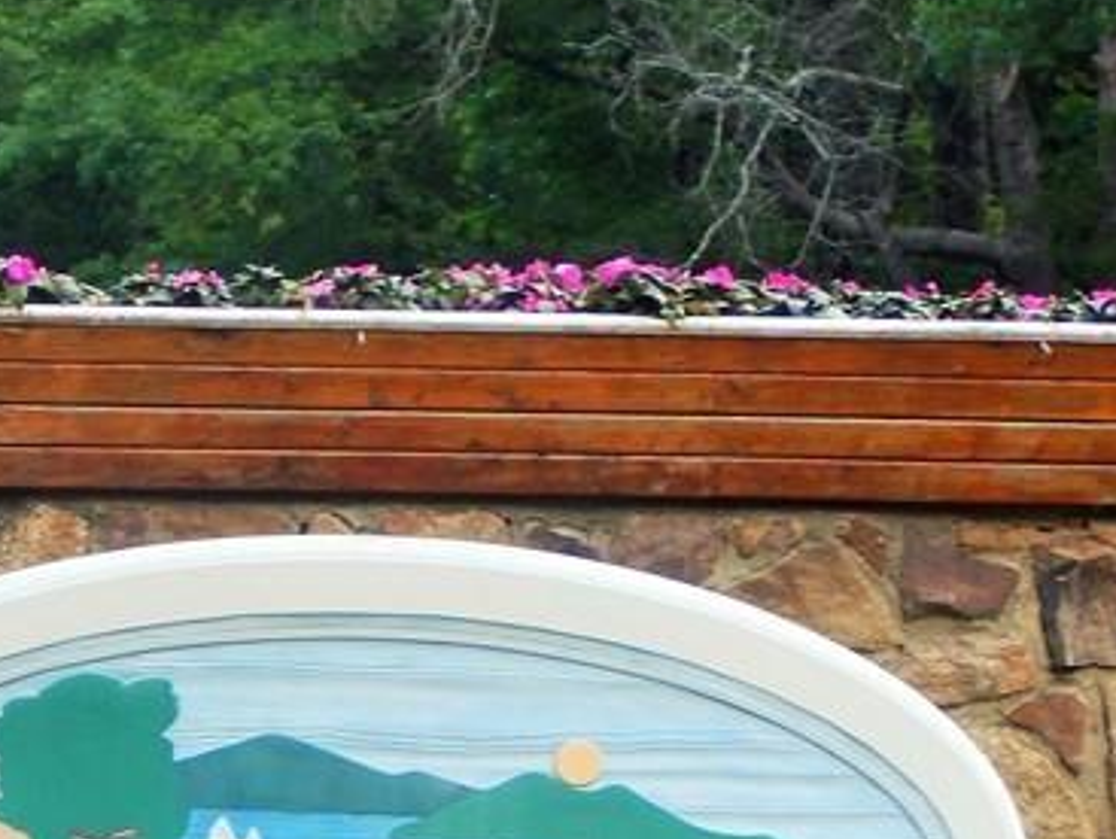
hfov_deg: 5.0
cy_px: 973
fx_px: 12683
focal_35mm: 393
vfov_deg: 3.8
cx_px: 417
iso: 125
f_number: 4.9
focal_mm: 25.3
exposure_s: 1/100
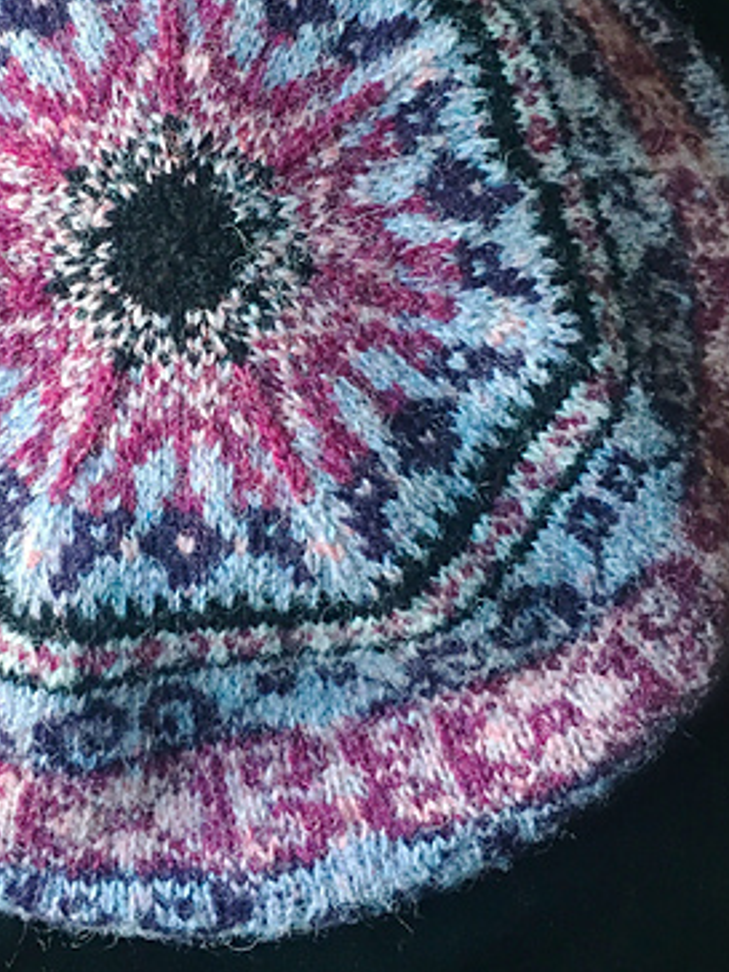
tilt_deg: -68.7
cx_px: 190
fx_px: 1432
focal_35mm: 51
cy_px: 312
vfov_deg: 37.0
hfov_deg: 28.2
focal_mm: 4.15
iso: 80
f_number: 2.2
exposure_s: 1/15
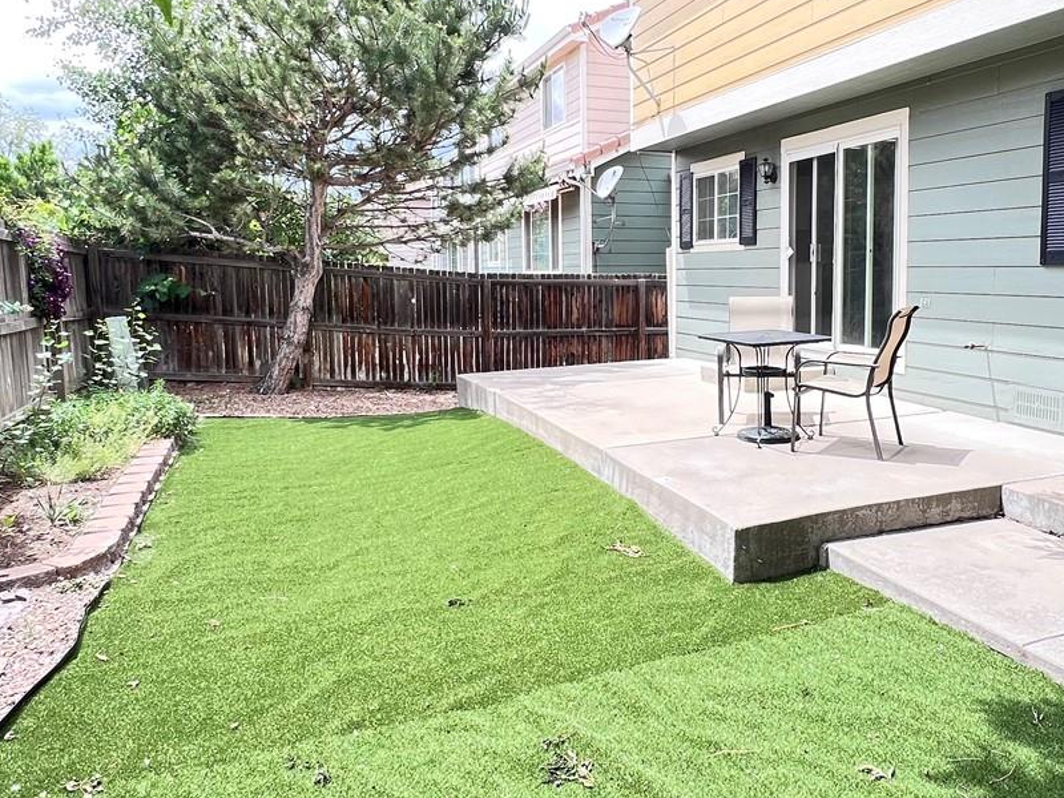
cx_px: 650
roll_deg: +0.4
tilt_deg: -3.4
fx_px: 799
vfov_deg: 52.8
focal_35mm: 26
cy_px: 332
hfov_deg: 66.5
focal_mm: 1.57
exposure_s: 1/187
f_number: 1.8
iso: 32
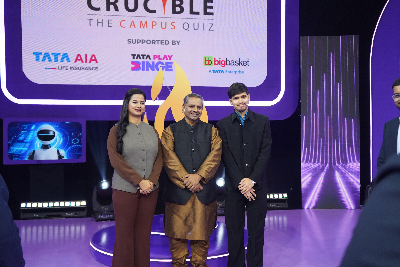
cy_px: 134
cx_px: 200
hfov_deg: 51.9
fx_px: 411
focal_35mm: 37
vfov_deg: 35.9
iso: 1600
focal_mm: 37
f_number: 4
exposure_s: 1/160
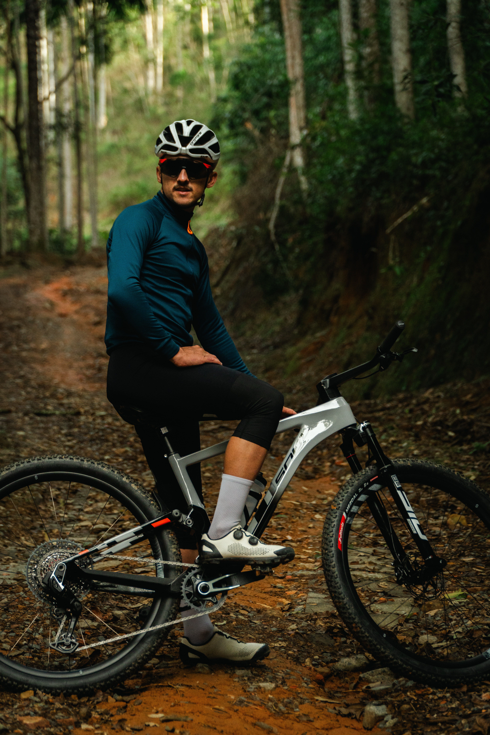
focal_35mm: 105
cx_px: 245
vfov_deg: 19.5
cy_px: 368
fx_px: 2144
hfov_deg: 13.0
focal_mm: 70
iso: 800
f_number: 4
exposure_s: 1/160
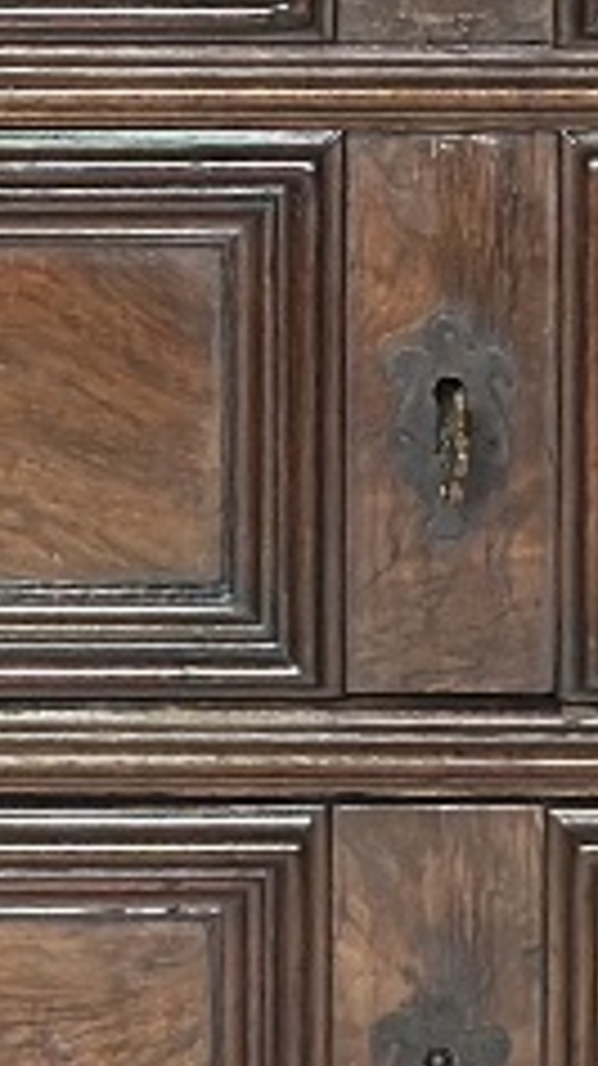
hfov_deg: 4.6
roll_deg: -0.5
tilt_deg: -10.8
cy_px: 22
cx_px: 234
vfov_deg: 8.1
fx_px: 7484
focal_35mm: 265
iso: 400
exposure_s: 1/58
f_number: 1.78
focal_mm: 6.86
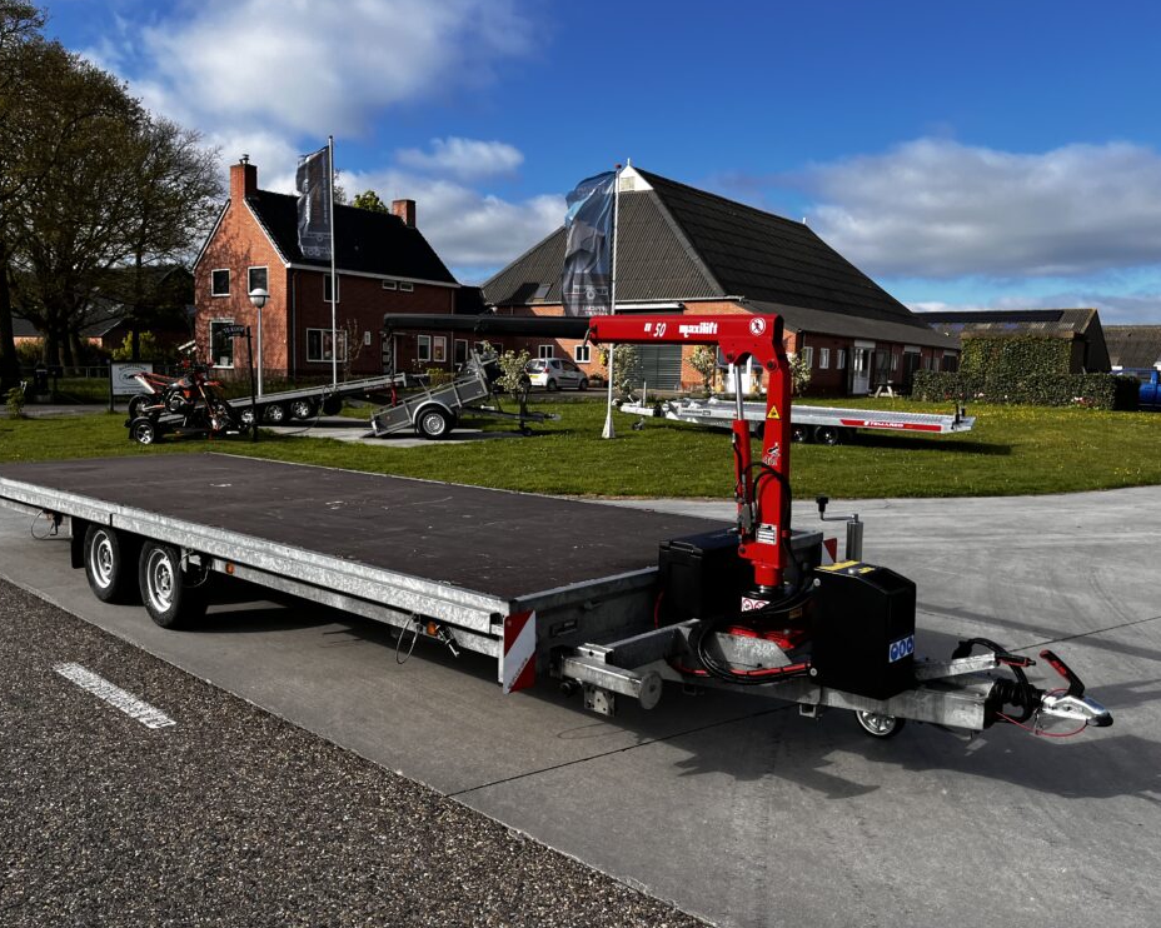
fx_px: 962
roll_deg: -1.7
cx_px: 544
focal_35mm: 28
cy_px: 468
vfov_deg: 51.5
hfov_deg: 62.2
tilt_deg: -6.4
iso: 50
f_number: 1.6
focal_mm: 5.1
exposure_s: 1/2463
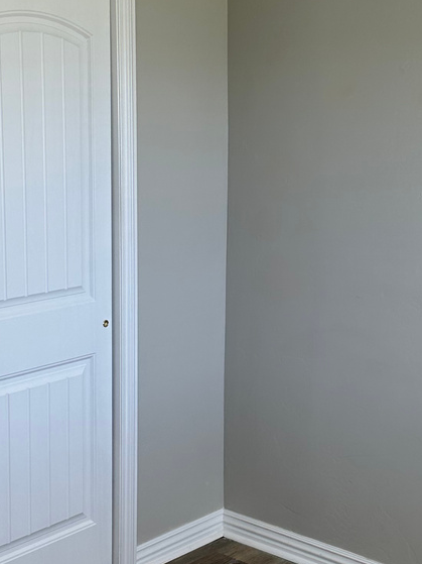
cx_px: 255
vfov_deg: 29.4
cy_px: 285
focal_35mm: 66
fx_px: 1073
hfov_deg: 22.2
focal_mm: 6.86
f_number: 1.78
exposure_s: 1/171
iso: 80
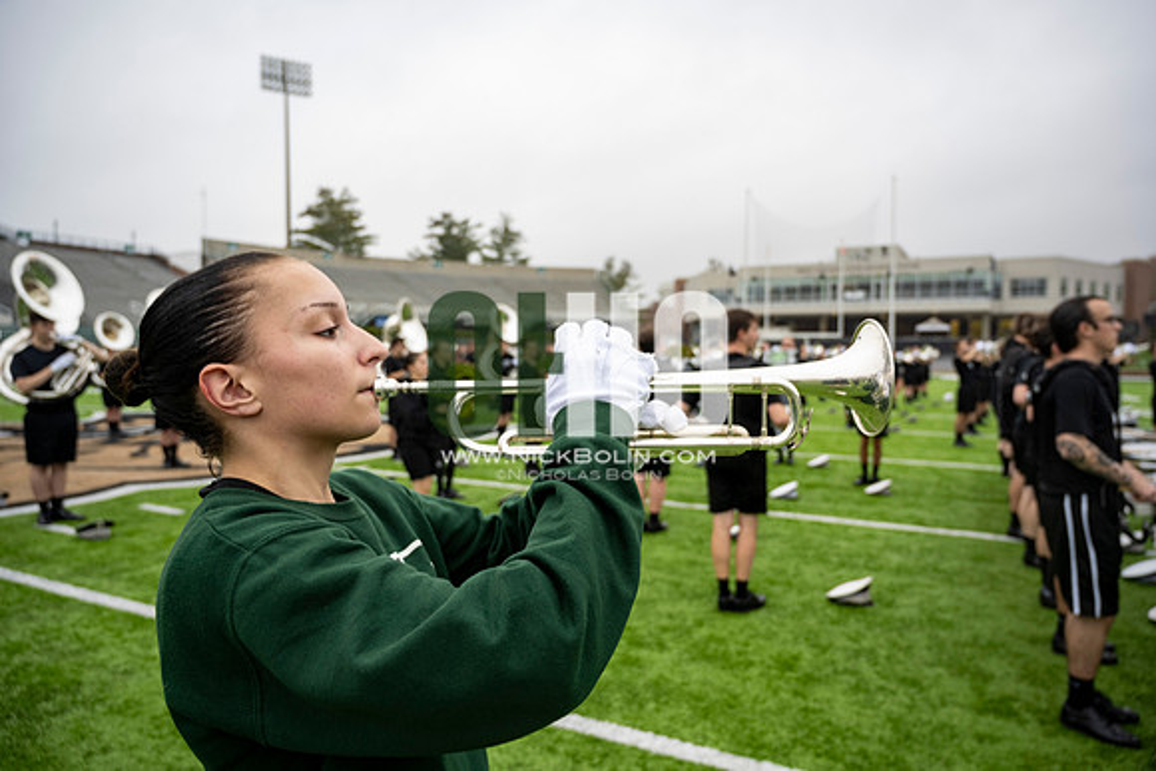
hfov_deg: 73.7
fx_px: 771
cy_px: 386
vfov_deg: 53.2
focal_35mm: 24
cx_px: 578
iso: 320
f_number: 4
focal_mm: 24
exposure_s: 1/200
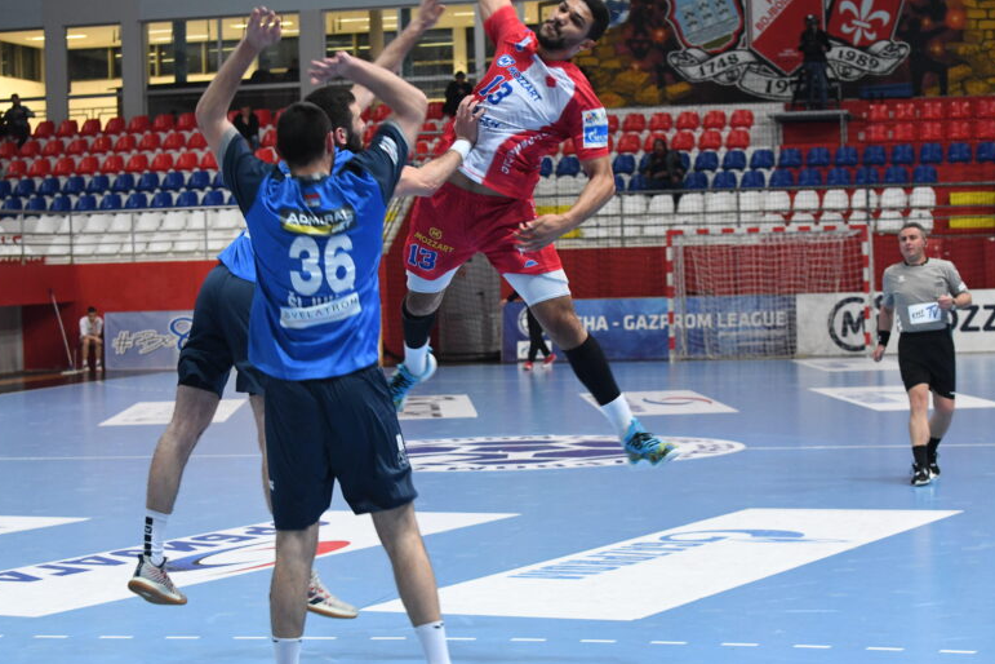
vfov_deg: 14.7
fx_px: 2570
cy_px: 378
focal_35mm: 93
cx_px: 476
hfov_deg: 21.9
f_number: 6.3
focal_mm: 70
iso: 3200
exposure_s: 1/320
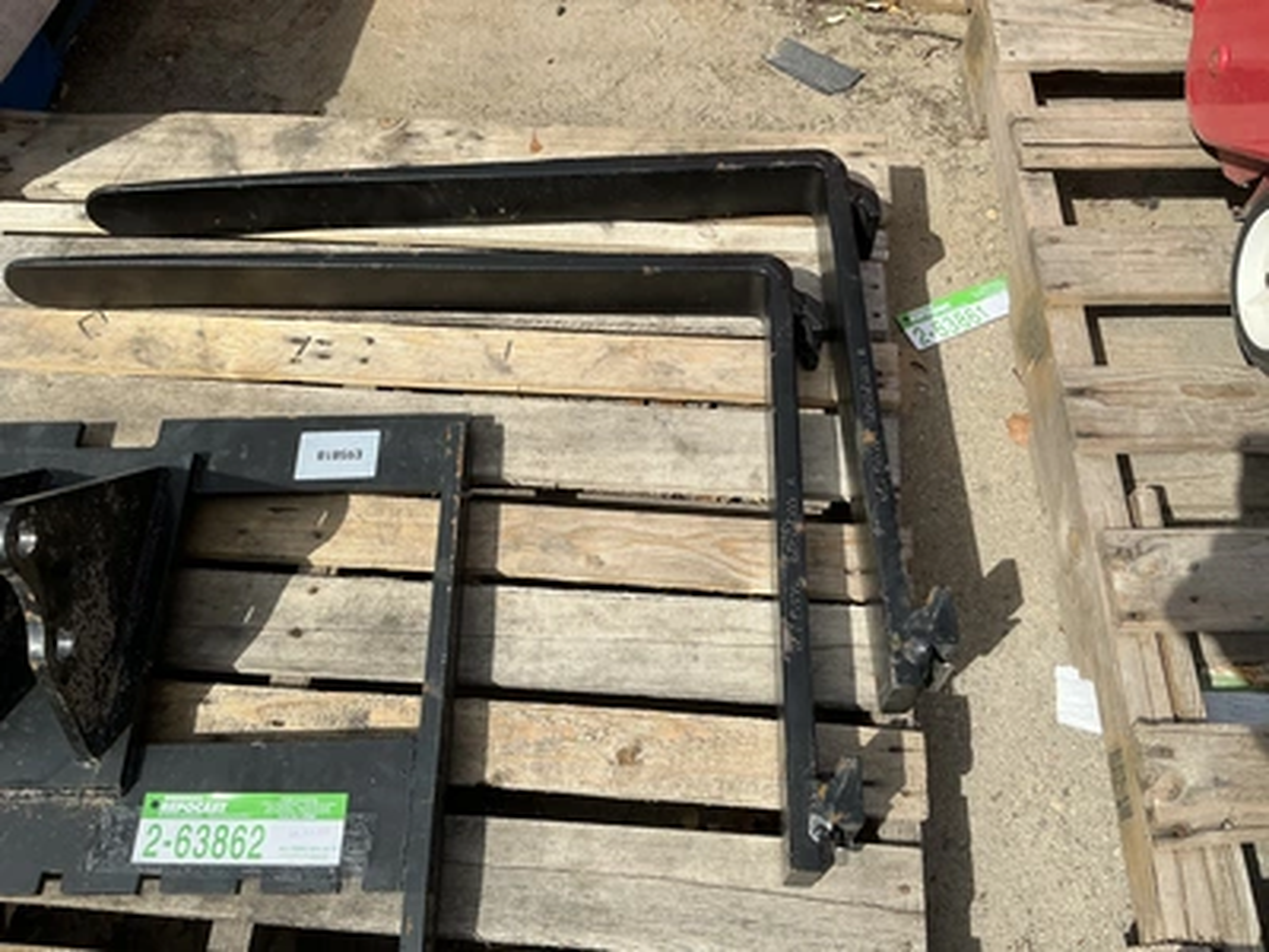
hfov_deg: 63.4
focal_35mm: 28
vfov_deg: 49.7
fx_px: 1026
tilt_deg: -62.0
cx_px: 634
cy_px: 476
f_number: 1.8
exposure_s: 1/2427
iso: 25
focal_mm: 3
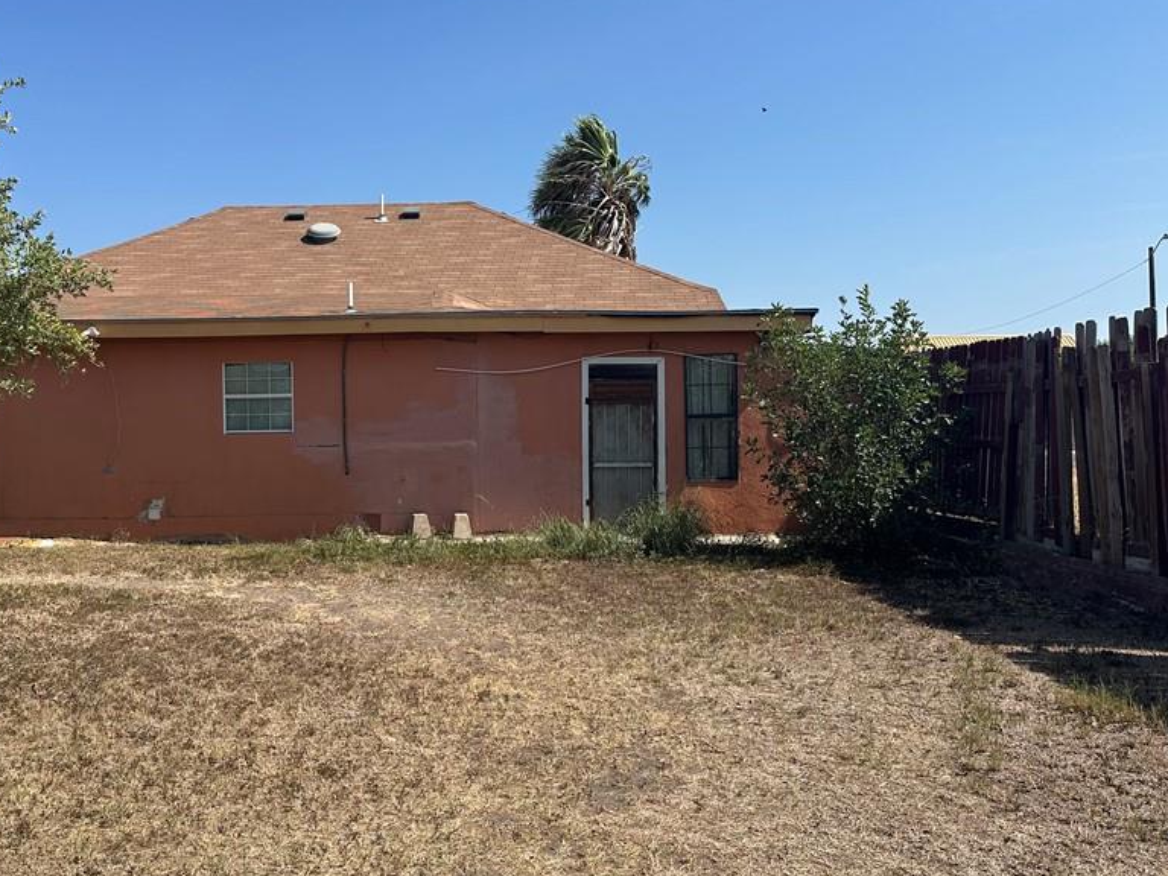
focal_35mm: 32
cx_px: 418
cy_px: 443
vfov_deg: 44.2
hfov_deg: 55.9
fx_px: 1080
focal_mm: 6.86
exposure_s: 1/5263
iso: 80
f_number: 1.78
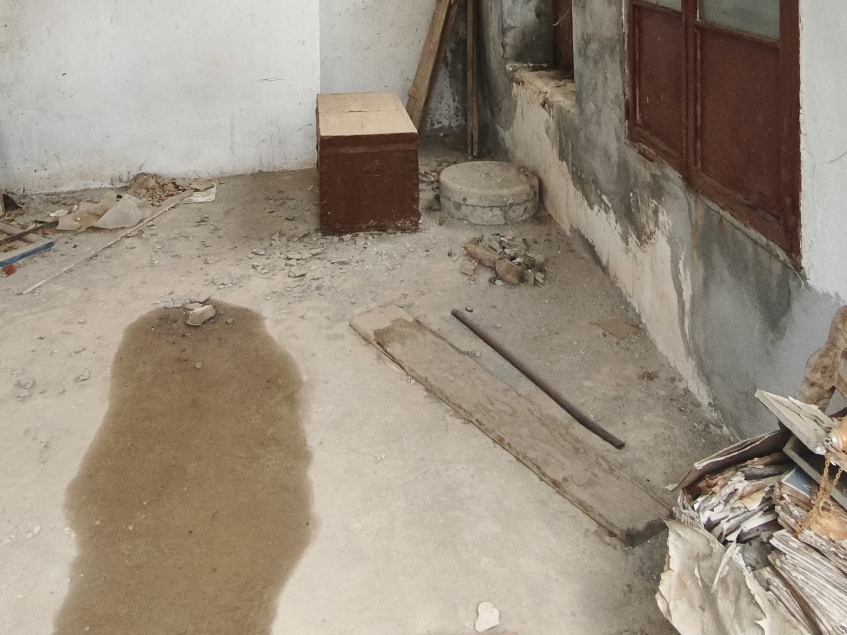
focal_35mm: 35
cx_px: 364
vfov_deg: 35.2
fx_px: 856
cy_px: -53
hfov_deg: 52.5
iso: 125
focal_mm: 1.91
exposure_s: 1/50
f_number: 2.2
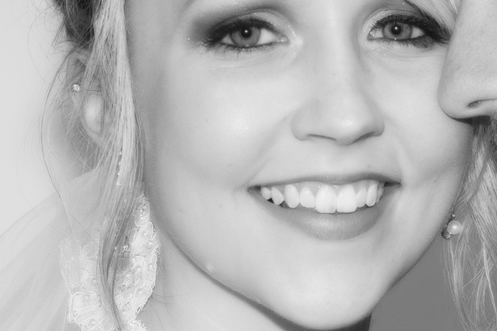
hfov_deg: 7.9
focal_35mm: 260
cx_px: 496
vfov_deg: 5.3
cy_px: 90
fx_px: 3590
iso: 125
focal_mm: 70
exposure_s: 1/80
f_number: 5.6
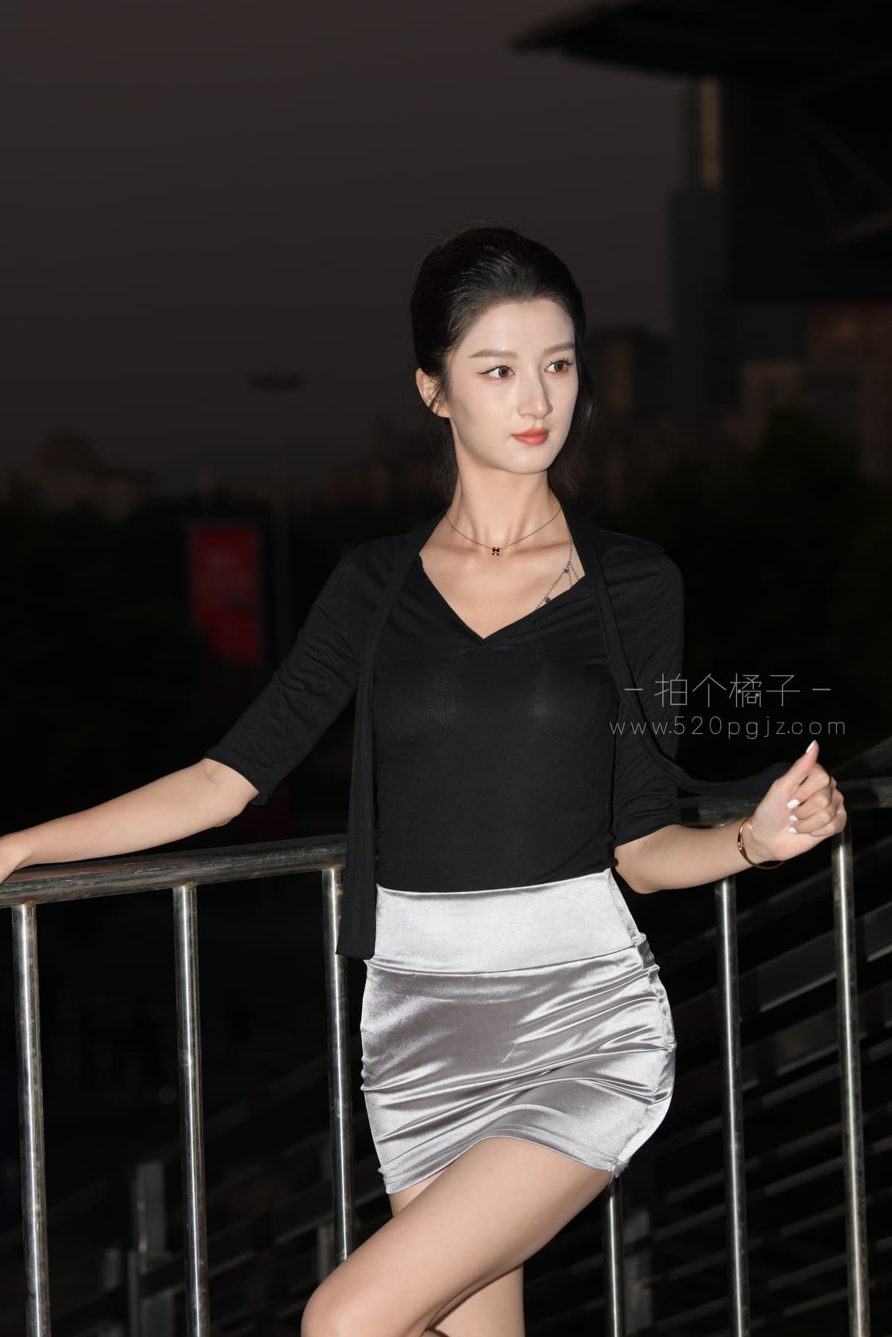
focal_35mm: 90
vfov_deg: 22.6
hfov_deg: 15.2
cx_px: 446
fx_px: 3345
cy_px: 668
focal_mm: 90
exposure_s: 1/200
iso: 400
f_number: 4.5
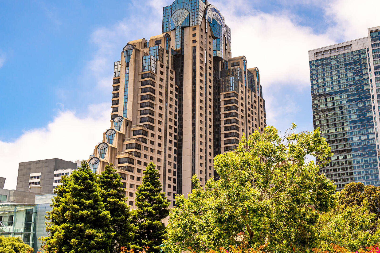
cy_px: 107
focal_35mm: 47
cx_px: 232
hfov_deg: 41.7
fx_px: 496
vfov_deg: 28.6
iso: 125
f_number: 3.5
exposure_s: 1/2000
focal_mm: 38
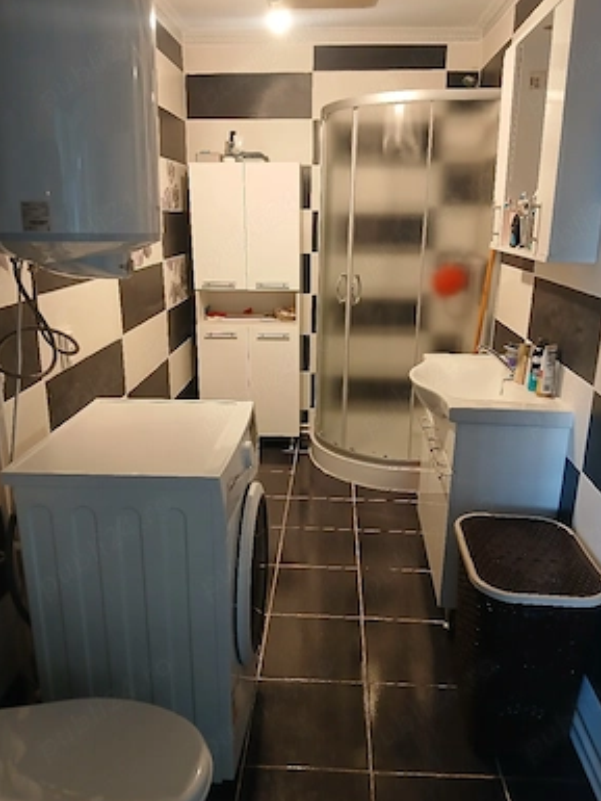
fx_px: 625
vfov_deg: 65.3
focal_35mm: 27
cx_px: 308
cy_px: 408
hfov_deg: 51.4
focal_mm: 3.98
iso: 320
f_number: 1.8
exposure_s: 1/33.3
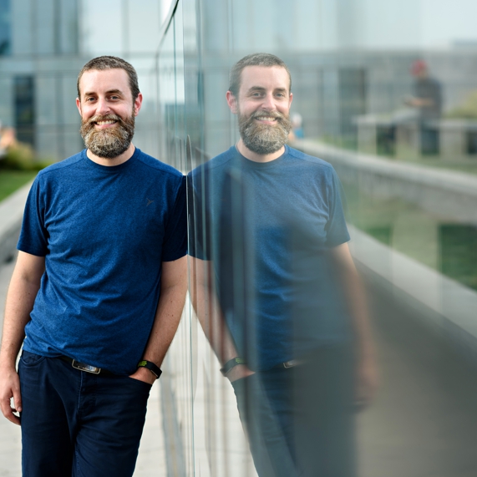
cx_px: 262
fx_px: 1777
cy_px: 238
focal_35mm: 114
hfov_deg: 15.3
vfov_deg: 15.3
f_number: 2.8
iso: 100
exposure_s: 1/320
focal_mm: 85
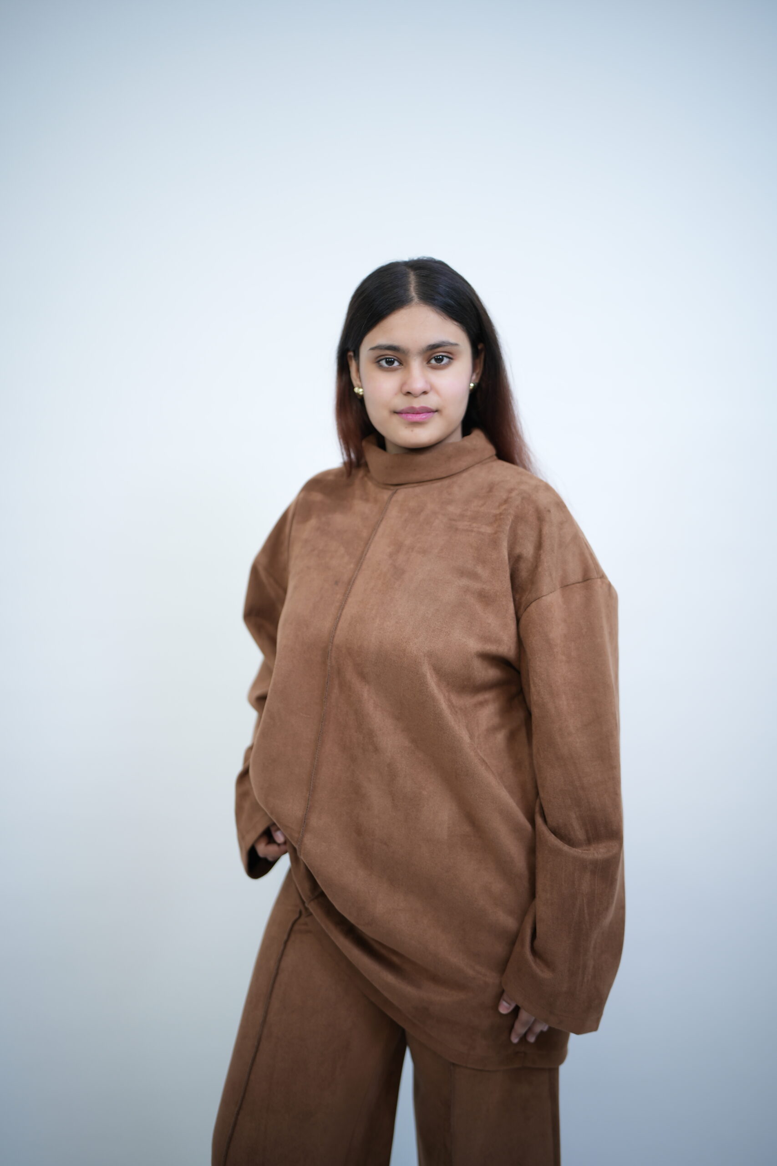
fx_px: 1133
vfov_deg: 54.4
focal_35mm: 35
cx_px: 388
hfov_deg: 37.9
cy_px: 583
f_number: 1.4
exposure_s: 1/200
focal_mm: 35
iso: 160
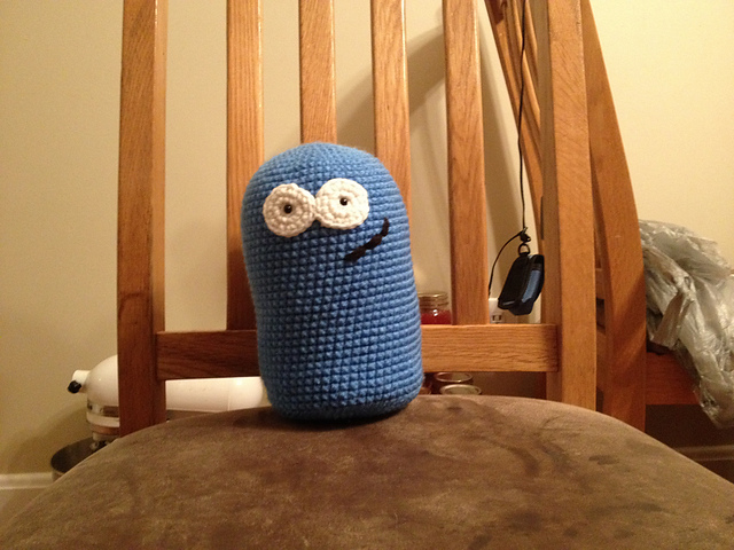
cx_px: 367
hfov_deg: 52.6
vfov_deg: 40.7
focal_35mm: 35
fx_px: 742
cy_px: 275
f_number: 2.4
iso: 400
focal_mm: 4.28
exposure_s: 1/17
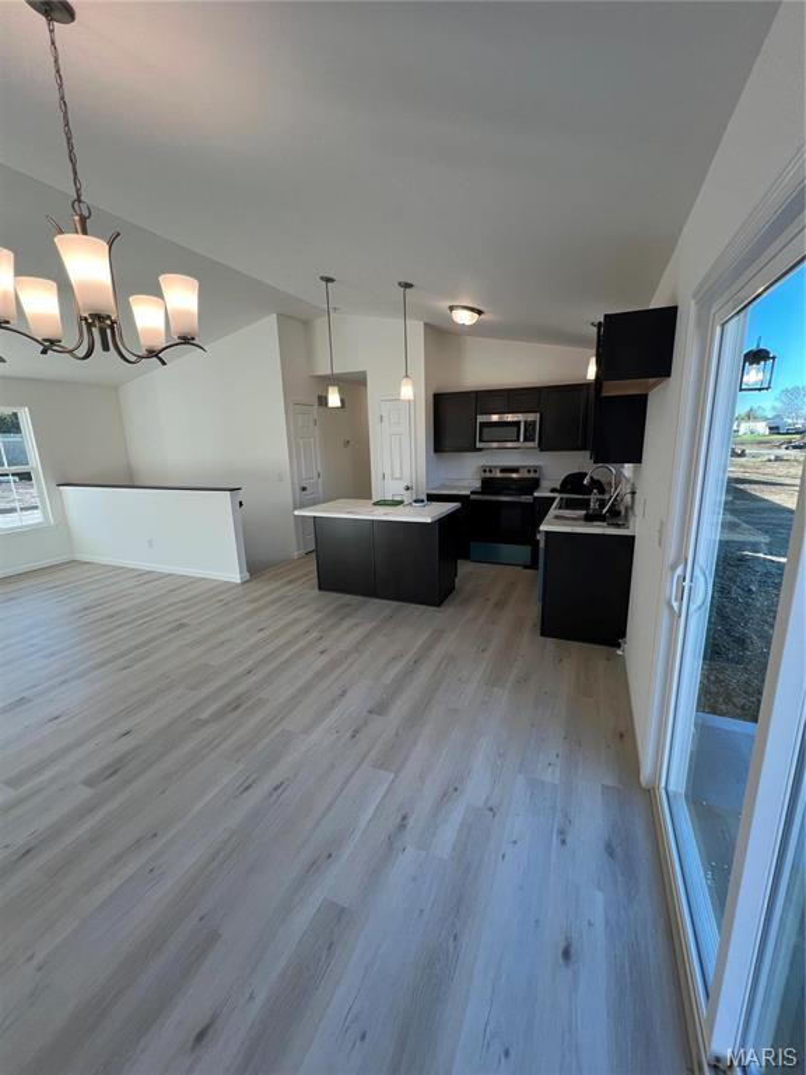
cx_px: 403
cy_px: 538
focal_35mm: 13
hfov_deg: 89.9
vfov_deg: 106.2
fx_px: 404
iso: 50
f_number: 1.8
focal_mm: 1.57
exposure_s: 1/120
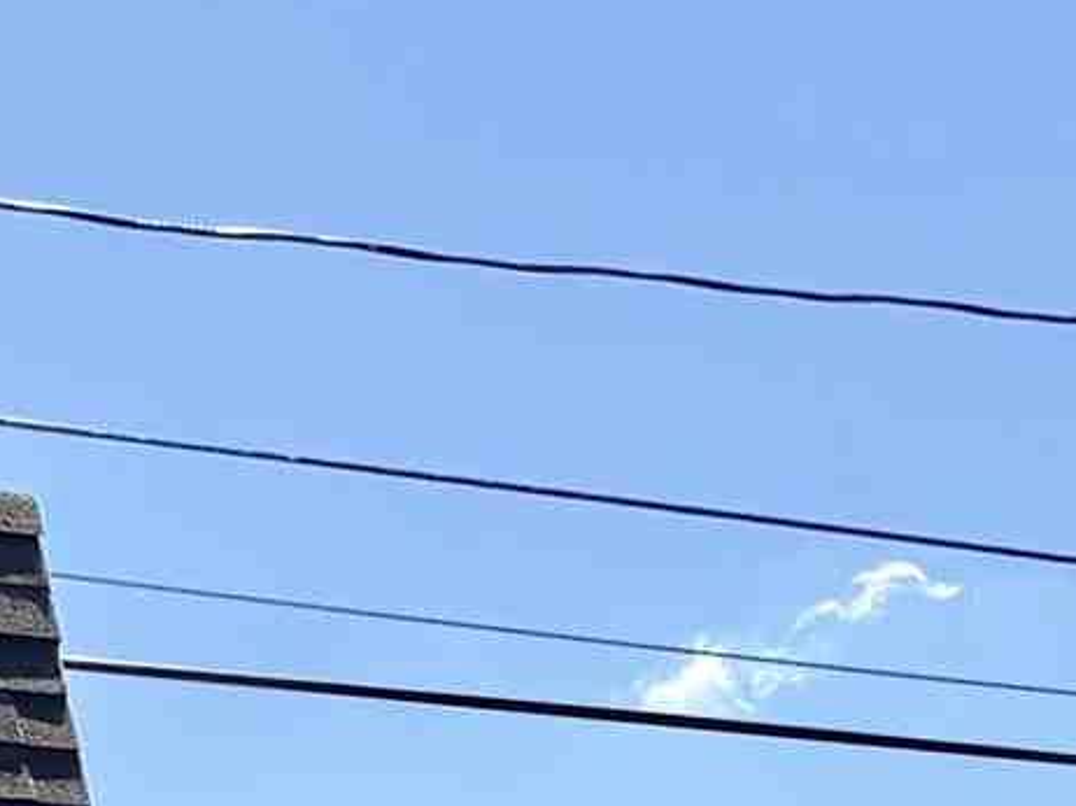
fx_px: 5375
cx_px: 1747
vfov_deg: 7.9
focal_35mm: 173
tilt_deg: -0.3
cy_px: 2041
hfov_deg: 10.9
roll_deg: -0.1
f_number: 1.6
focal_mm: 5.96
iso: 50
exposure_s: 1/2538
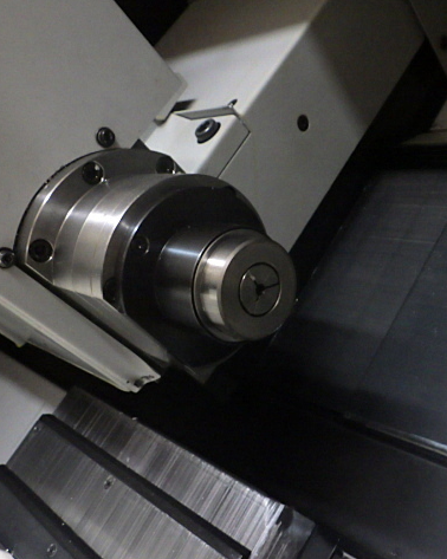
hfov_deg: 39.7
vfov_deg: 49.1
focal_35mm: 37
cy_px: 280
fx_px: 612
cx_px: 290
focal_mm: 5
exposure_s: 1/8
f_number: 3.5
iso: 1600
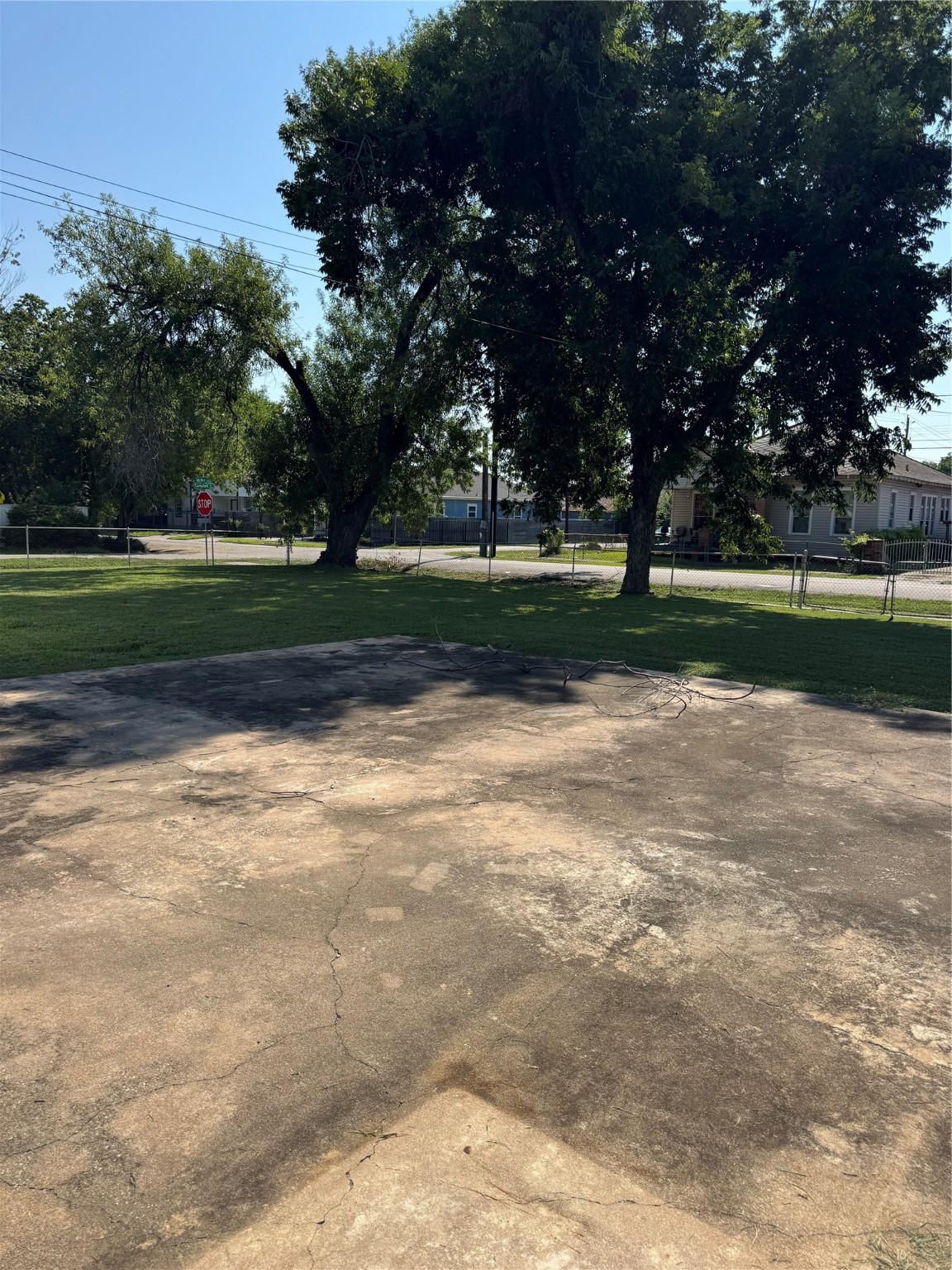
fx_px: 880
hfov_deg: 56.8
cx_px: 476
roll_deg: -1.1
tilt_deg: -7.2
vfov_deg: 71.6
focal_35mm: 24
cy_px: 635
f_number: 1.78
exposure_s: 1/4950
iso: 80
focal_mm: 6.76
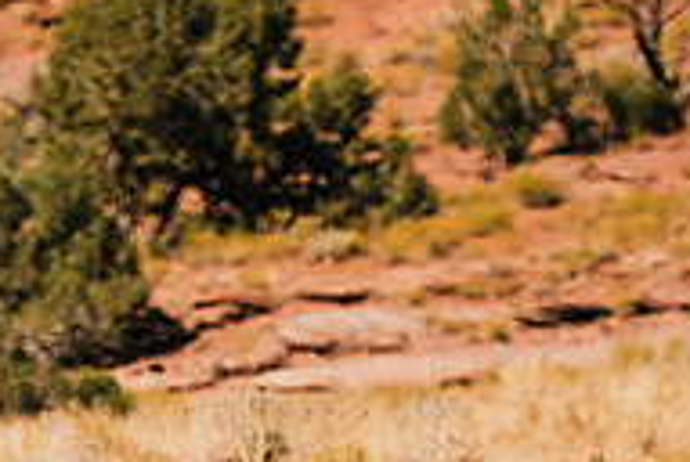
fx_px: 34937
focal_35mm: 1820
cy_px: 651
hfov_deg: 1.1
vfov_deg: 0.8
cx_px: 87
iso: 160
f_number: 6.3
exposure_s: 1/1000
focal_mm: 600
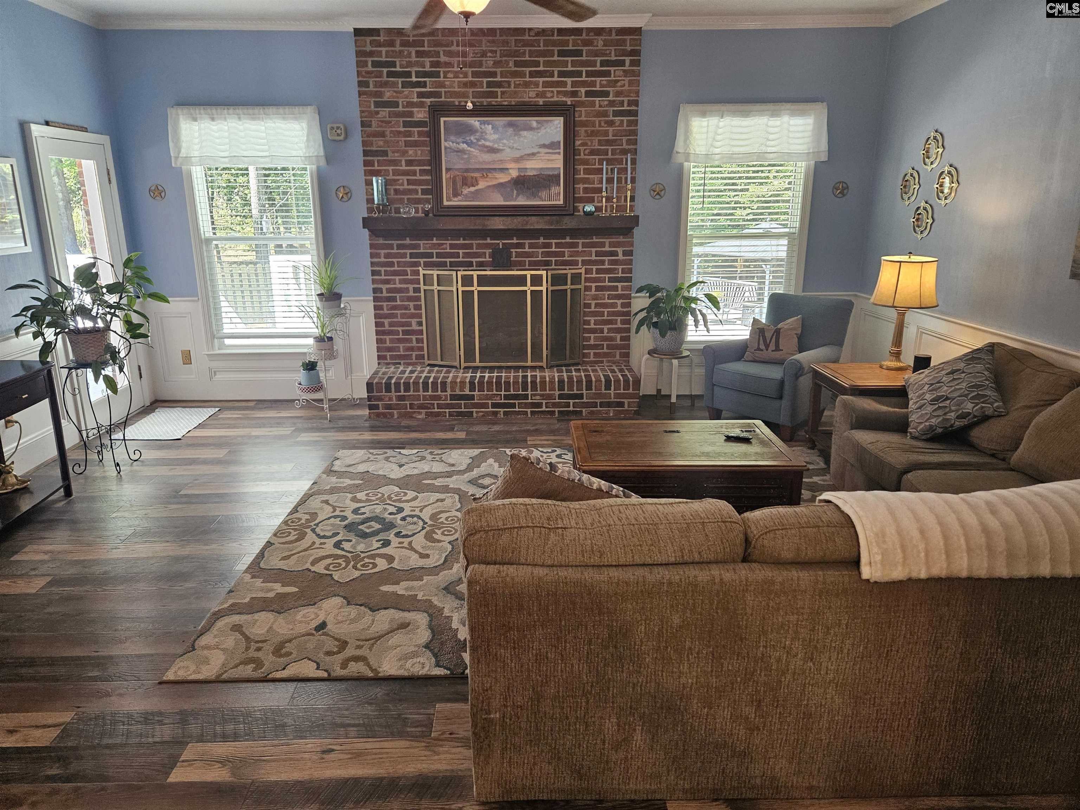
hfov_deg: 73.9
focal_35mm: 23
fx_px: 718
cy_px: 405
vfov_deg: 58.9
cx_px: 540
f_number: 1.8
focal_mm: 5.4
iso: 250
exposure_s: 1/120
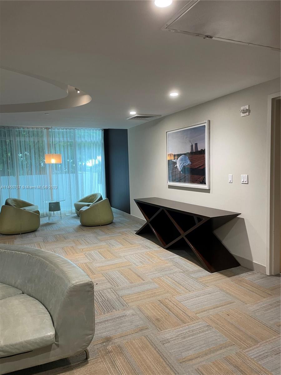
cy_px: 188
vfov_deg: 67.3
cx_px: 140
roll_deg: +2.0
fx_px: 281
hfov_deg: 53.1
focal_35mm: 26
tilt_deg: -5.8
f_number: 1.6
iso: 125
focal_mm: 4.2
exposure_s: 1/60
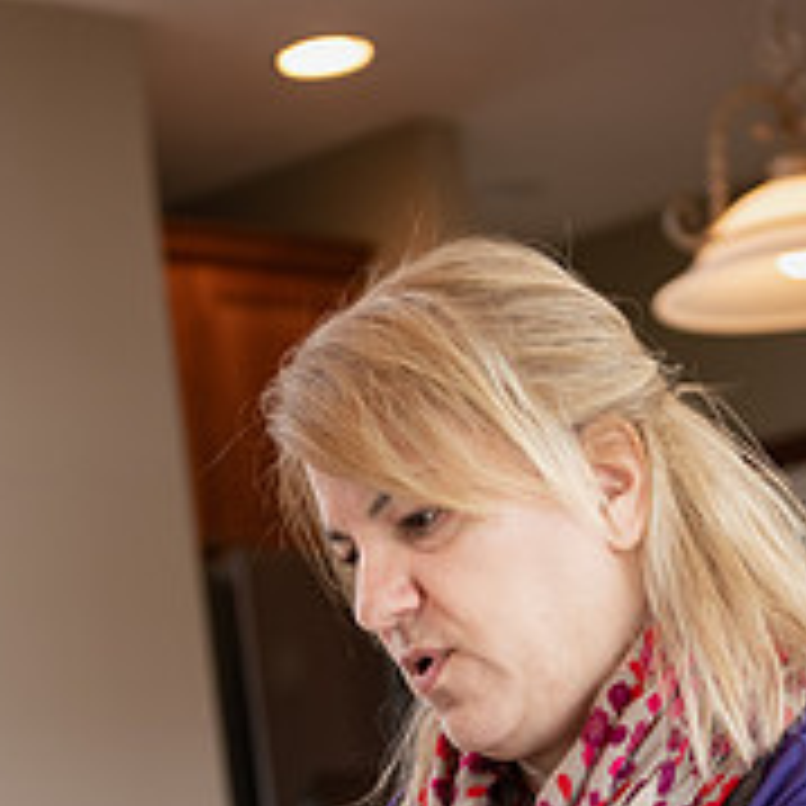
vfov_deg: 12.5
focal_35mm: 138
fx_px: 3635
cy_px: 831
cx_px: 279
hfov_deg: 12.6
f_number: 3.2
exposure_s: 1/160
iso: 500
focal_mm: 50
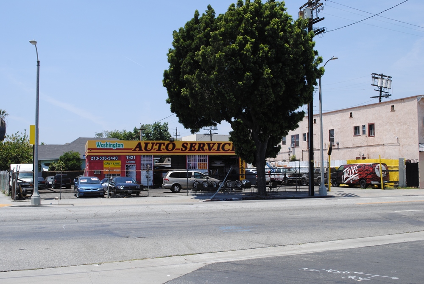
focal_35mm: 39
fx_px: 460
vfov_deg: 34.3
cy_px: 142
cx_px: 212
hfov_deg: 49.5
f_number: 8
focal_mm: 26
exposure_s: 1/250
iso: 100
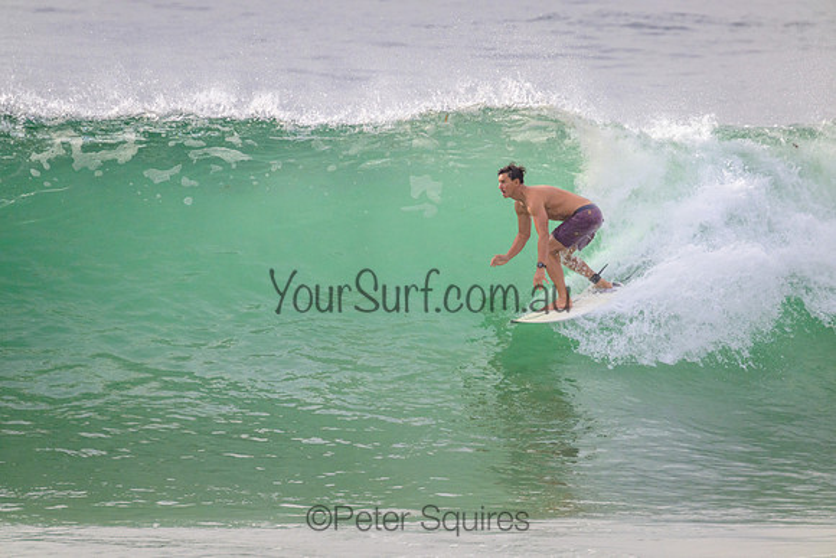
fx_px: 18581
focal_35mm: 800
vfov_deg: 1.7
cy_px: 279
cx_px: 418
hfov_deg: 2.6
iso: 1100
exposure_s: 1/2000
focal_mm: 800
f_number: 11
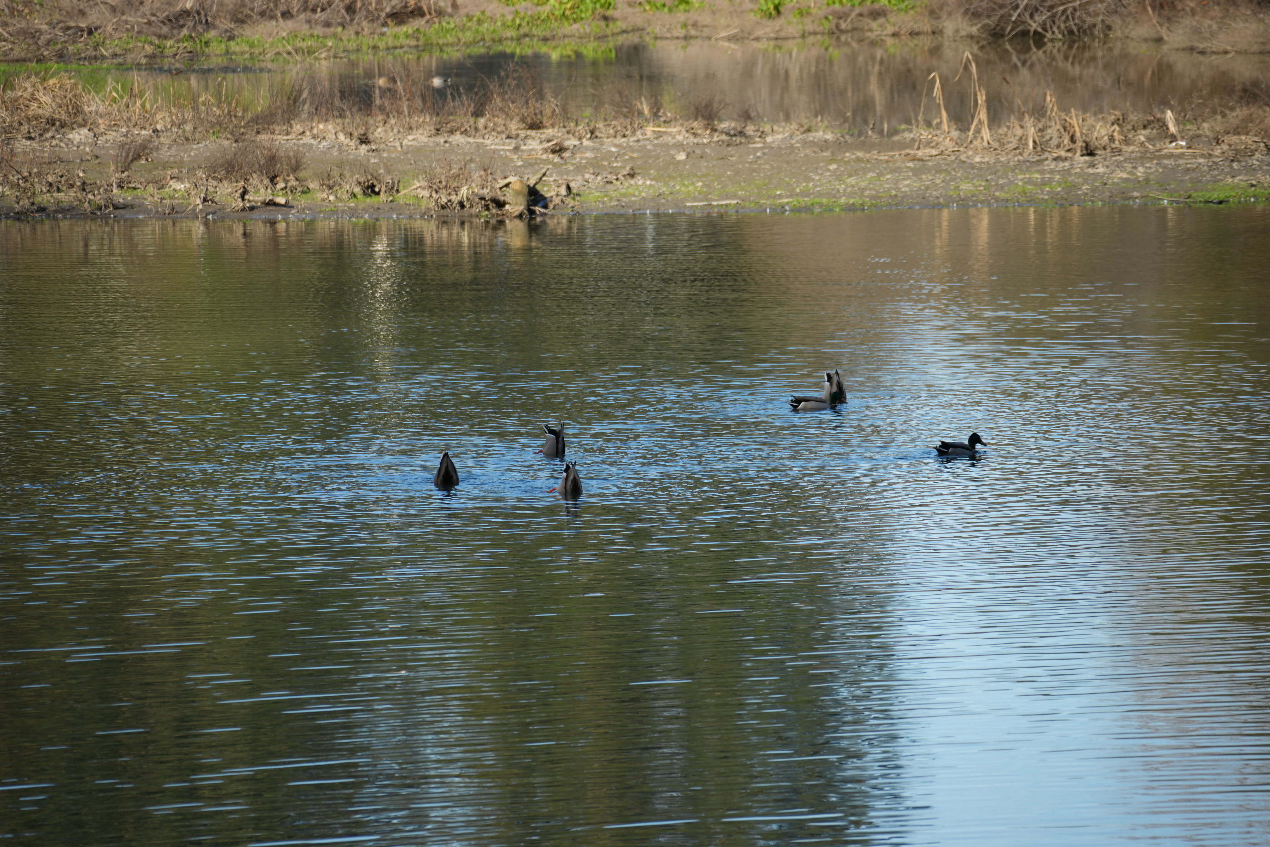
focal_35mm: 300
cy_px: 424
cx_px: 635
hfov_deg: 6.9
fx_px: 10583
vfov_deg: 4.6
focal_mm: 300
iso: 100
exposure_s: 1/160
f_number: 7.1
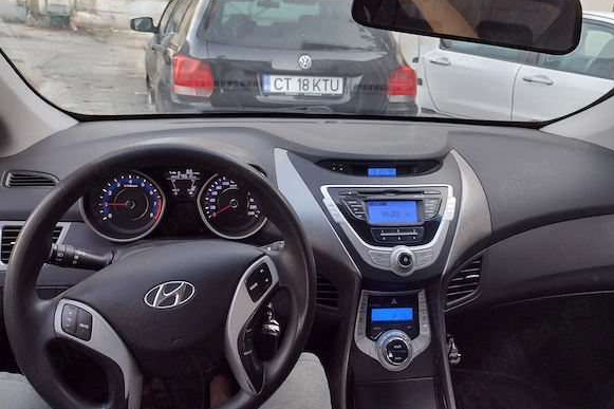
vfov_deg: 44.9
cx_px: 300
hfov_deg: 63.7
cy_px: 198
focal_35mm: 29
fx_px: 494
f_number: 1.7
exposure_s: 1/100
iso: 157
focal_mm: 4.71
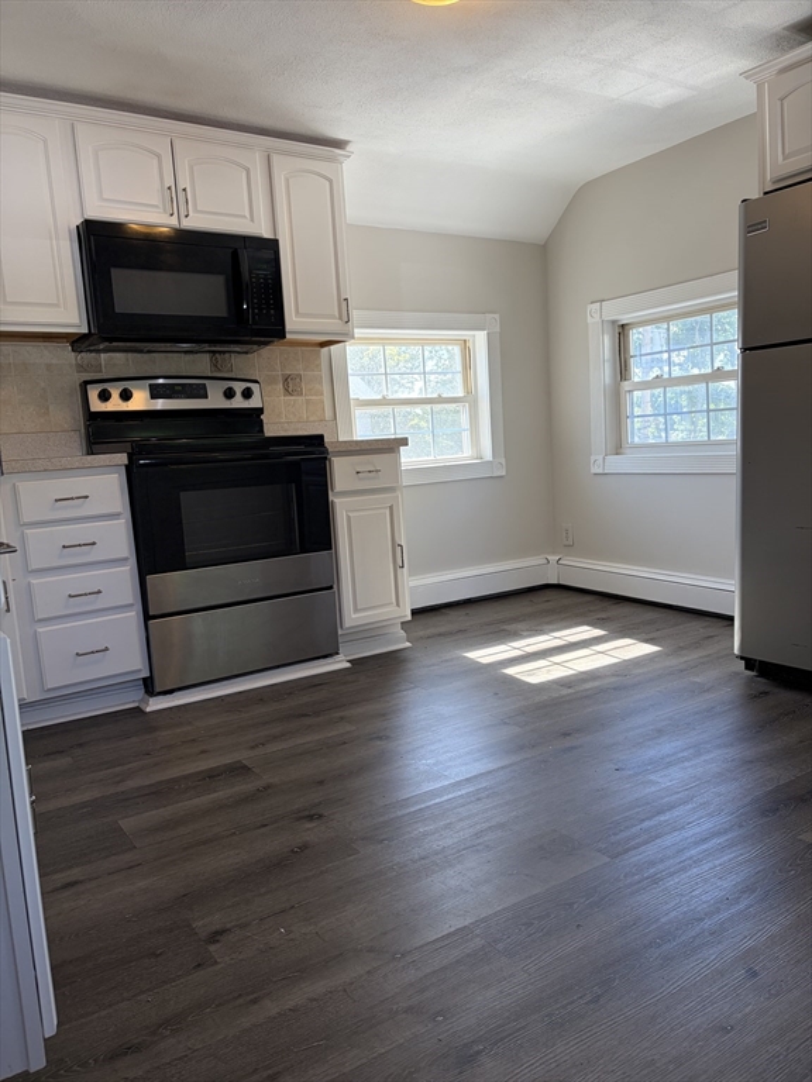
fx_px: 813
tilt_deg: -7.3
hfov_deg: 53.1
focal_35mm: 26
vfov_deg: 67.3
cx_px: 406
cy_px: 541
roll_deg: +4.0
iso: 64
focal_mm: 5.96
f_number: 1.6
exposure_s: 1/129
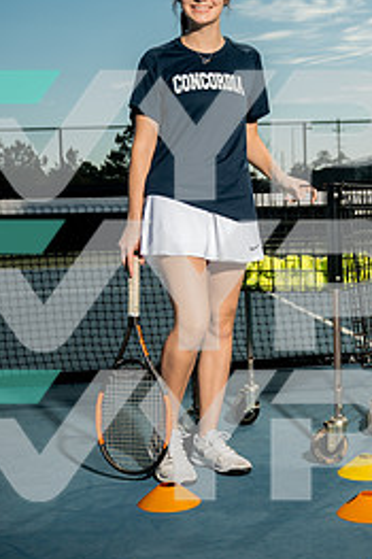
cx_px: 251
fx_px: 931
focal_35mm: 60
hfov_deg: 22.5
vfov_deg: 33.4
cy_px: 287
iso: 100
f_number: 4.5
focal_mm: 35
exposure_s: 1/250
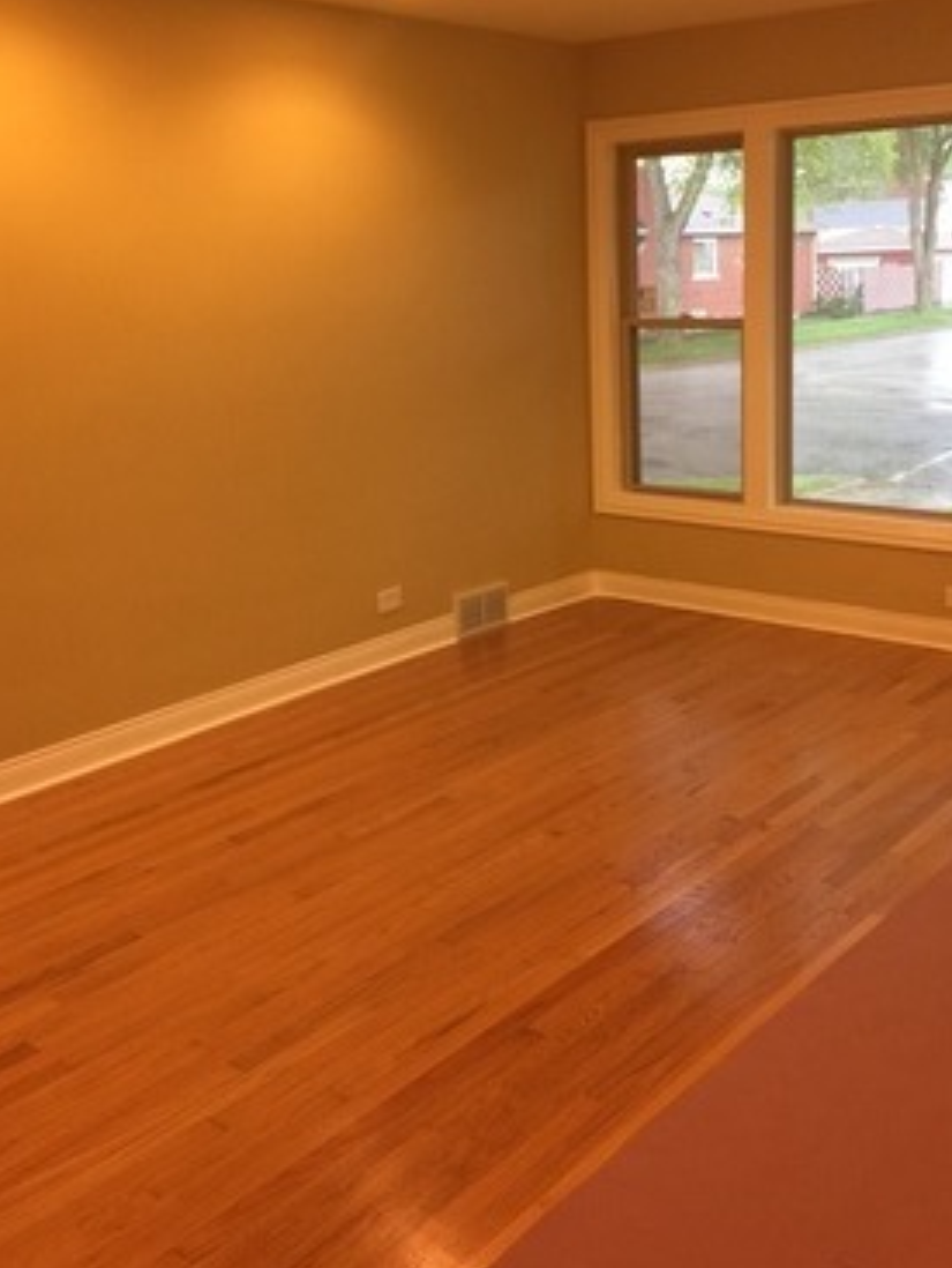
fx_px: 1392
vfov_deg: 48.7
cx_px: 502
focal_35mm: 38
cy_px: 527
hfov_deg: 37.8
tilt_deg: -9.0
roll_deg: +1.8
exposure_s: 1/15
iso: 40
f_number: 2.2
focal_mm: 4.15
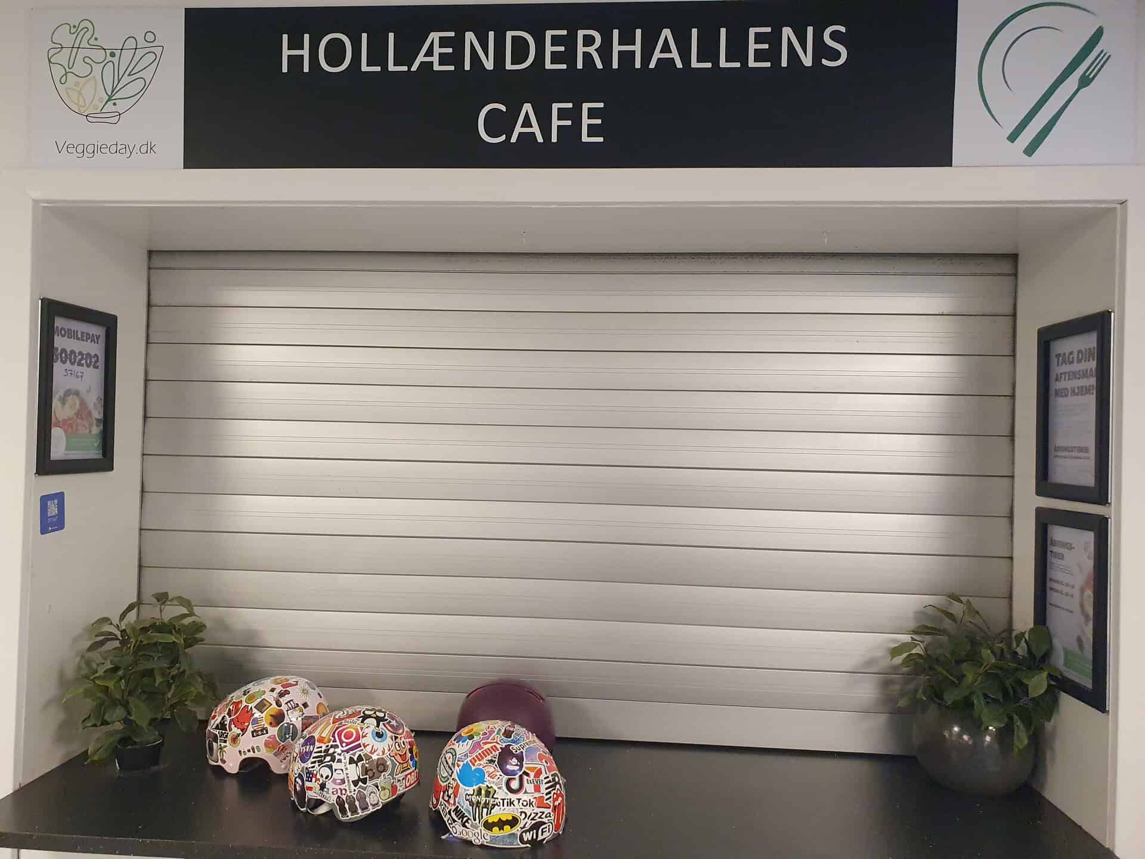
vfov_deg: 53.1
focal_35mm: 26
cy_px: 430
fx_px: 860
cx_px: 572
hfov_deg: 67.3
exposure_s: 1/50
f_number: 2.4
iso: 500
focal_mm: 4.3
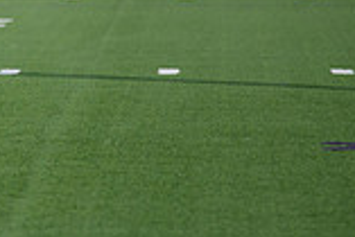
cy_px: -146
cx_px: -190
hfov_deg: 3.2
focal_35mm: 646
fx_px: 6376
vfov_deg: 2.1
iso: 640
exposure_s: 1/4000
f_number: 2.8
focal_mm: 175
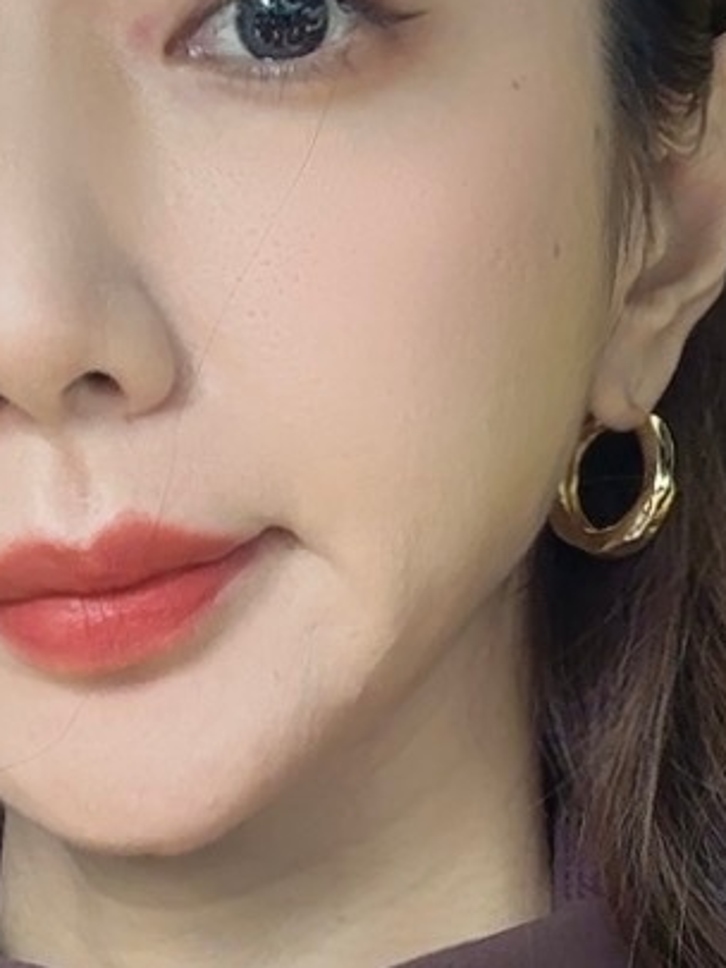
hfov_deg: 14.8
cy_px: 932
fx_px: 2795
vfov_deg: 19.2
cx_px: 251
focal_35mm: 100
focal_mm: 2.69
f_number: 1.9
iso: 100
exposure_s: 1/60
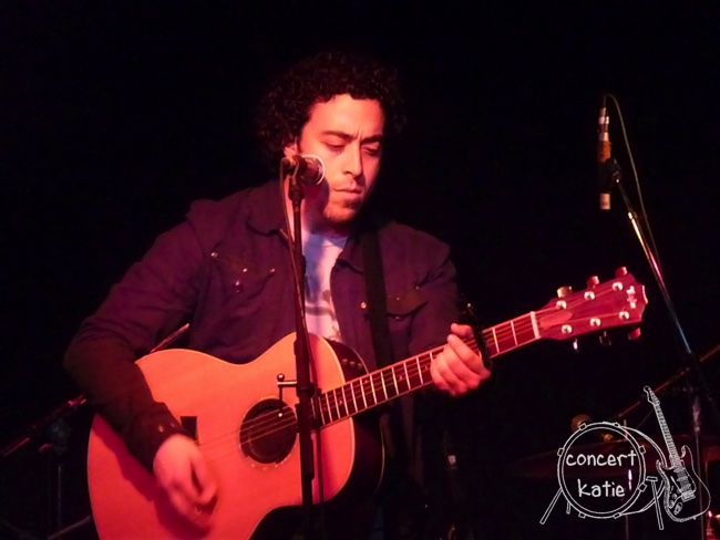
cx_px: 360
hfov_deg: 7.1
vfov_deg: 5.3
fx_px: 5826
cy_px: 270
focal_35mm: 280
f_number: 4.9
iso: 3200
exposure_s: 1/30
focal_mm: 47
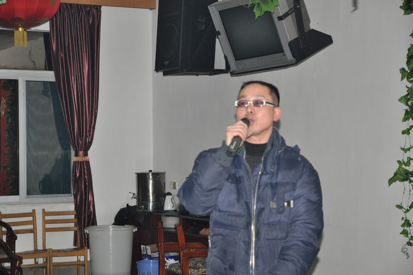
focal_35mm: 93
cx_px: 206
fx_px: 1066
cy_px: 138
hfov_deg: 21.9
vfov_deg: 14.7
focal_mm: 62
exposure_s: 1/60
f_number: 5.3
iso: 800
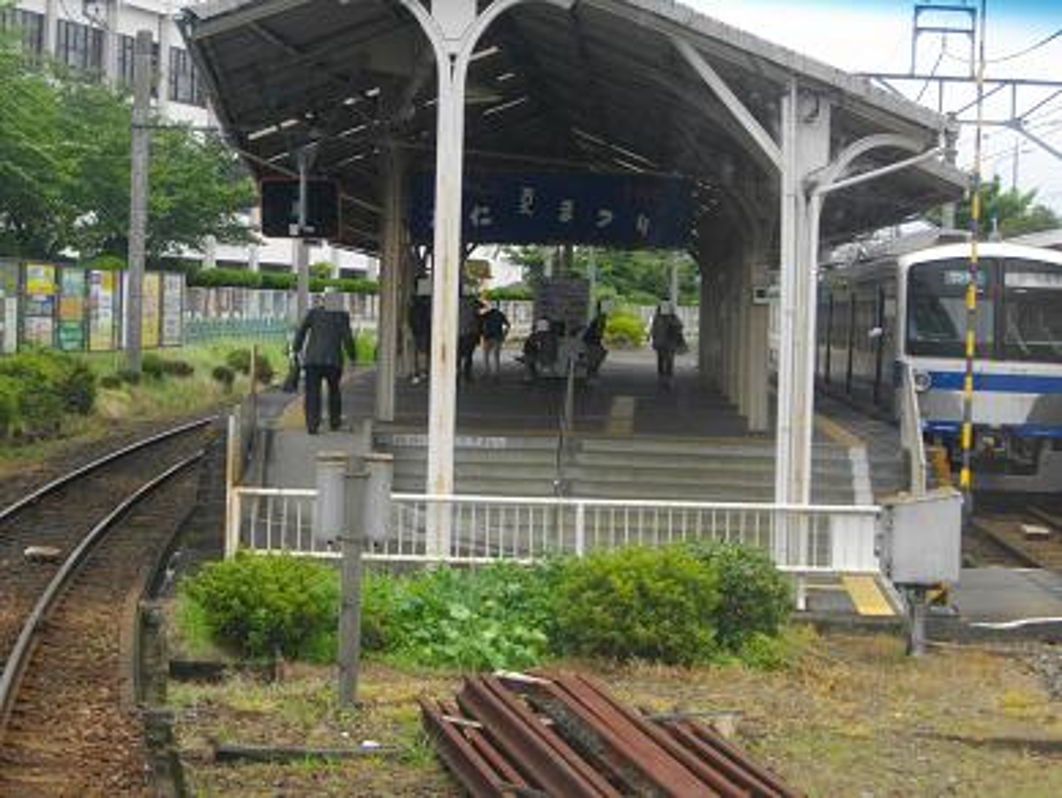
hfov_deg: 20.4
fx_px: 2946
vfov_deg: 15.4
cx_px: 531
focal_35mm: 96
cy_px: 399
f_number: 5.2
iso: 100
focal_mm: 17.1
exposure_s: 1/200
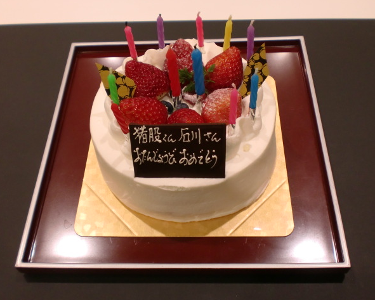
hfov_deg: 49.1
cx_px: 185
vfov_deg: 40.1
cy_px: 150
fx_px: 411
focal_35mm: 37
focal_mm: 6.3
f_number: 3.1
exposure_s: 1/60
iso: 200
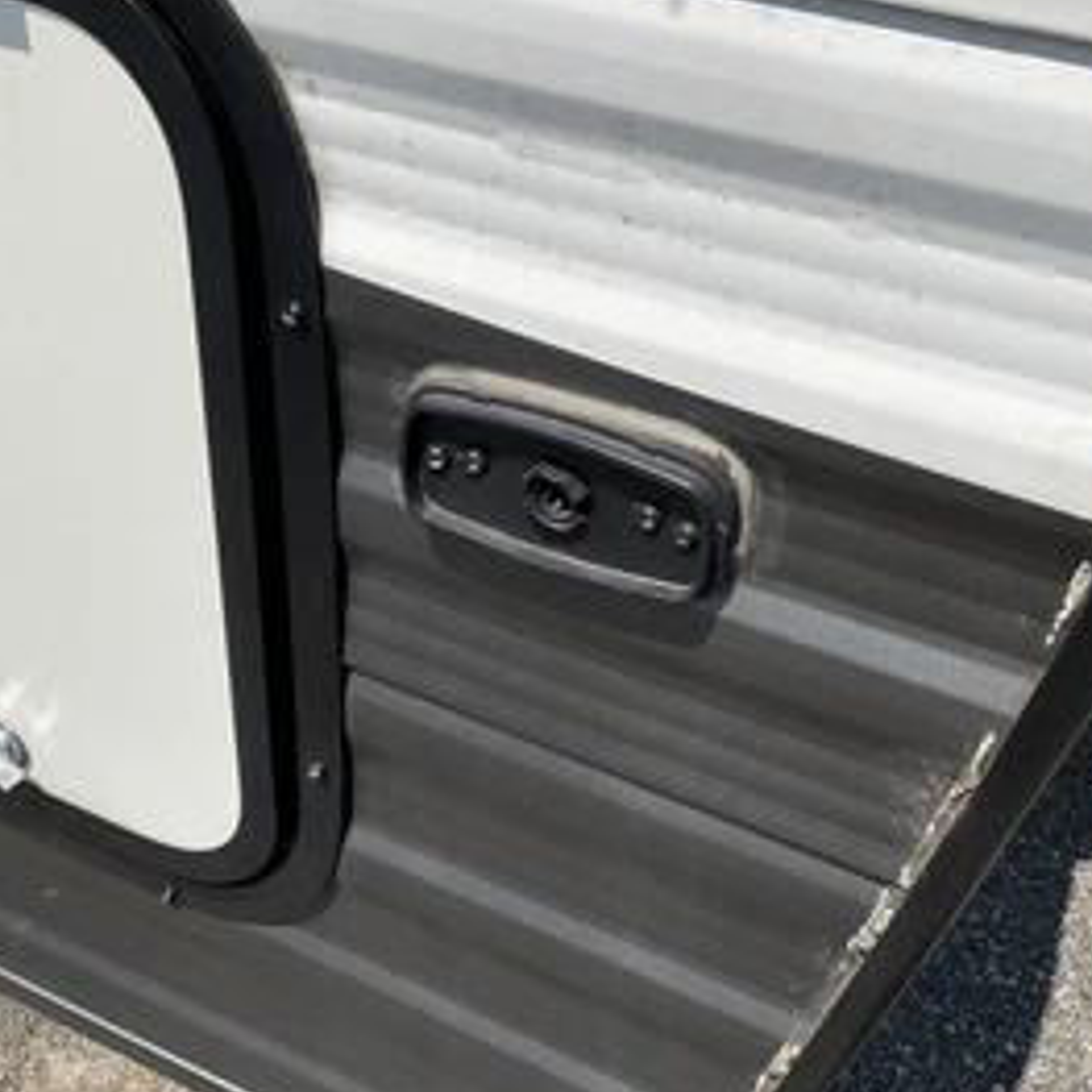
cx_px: 590
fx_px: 1392
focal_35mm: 39
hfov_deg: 42.8
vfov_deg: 42.8
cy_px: 602
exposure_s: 1/2959
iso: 25
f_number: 1.8
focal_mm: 3
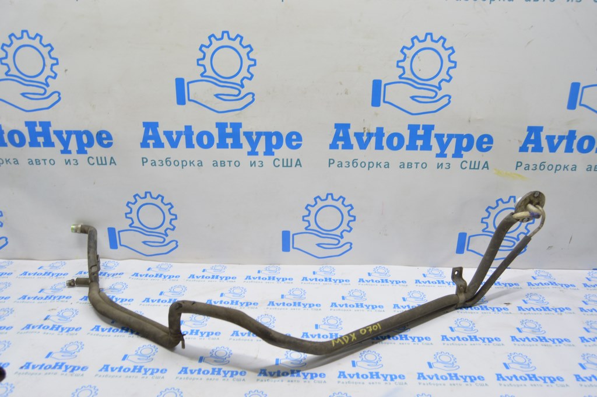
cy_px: 198
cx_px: 298
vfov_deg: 47.9
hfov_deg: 67.4
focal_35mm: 27
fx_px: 447
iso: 400
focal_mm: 18
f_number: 5.6
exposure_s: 1/20
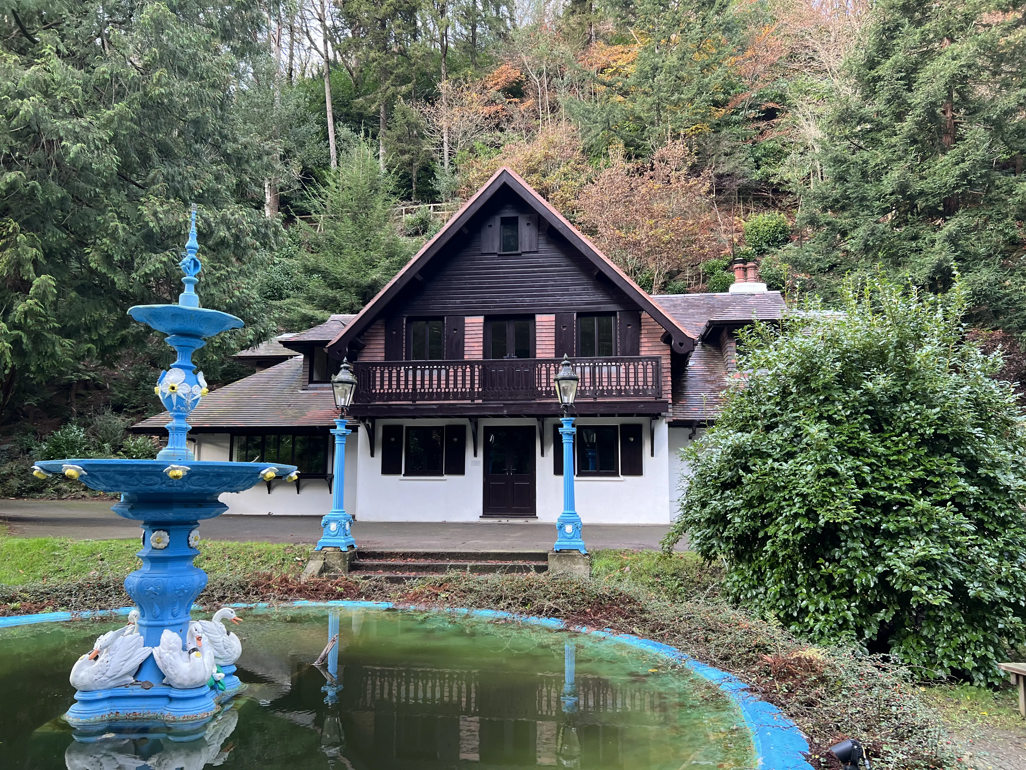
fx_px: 771
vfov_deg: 53.1
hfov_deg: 67.3
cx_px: 513
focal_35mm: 26
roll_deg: -0.9
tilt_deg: +6.2
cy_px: 385
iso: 125
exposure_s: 1/121
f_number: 1.5
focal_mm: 5.7
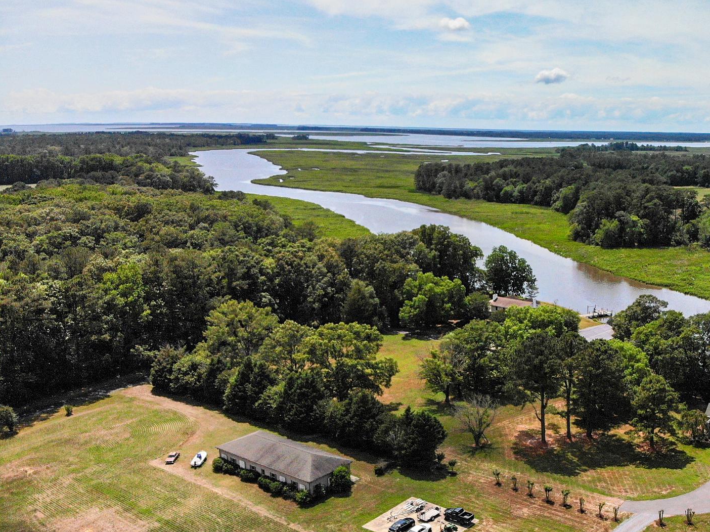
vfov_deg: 40.2
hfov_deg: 50.8
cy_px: 355
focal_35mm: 35
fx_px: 718
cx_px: 516
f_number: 2.8
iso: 200
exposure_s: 1/1600
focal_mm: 4.5
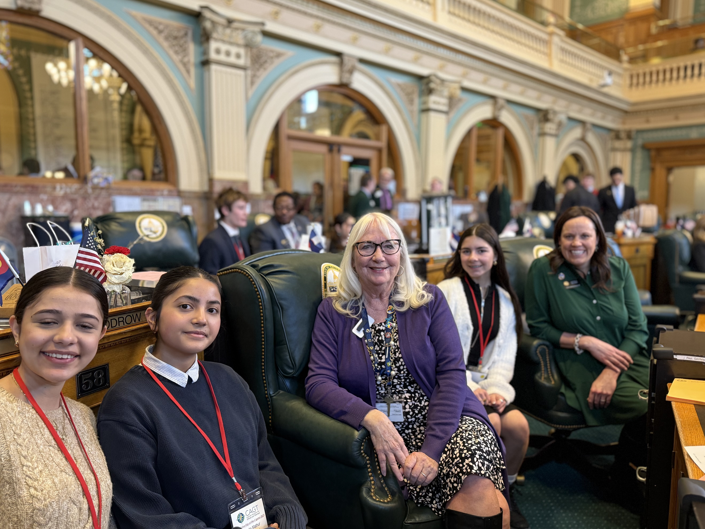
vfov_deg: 53.0
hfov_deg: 67.3
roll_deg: -0.4
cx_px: 352
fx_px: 529
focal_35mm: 26
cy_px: 276
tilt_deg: -6.0
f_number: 1.78
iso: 320
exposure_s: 1/60
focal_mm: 6.76
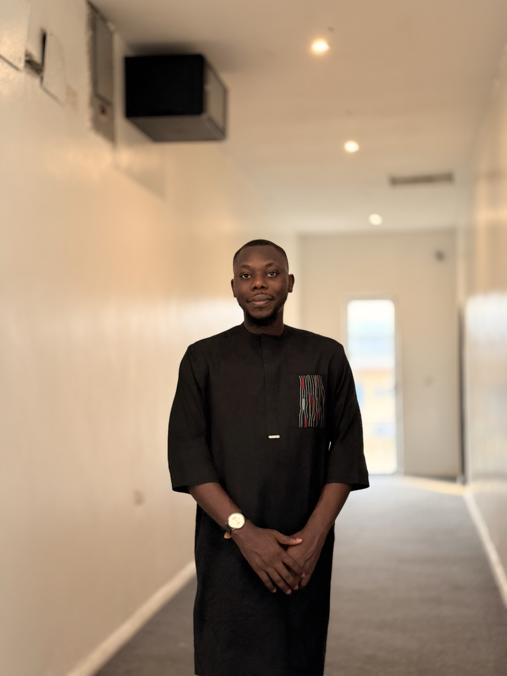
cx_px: 254
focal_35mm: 48
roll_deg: +0.7
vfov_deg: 39.7
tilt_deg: +1.8
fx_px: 937
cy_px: 338
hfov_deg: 30.3
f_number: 1.78
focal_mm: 6.76
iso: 250
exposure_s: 1/50
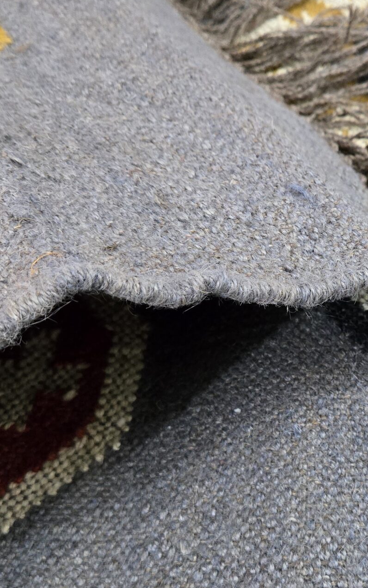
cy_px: 393
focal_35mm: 49
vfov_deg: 40.5
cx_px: 325
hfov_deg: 25.6
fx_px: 786
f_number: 1.8
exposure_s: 1/100
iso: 1600
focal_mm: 5.4
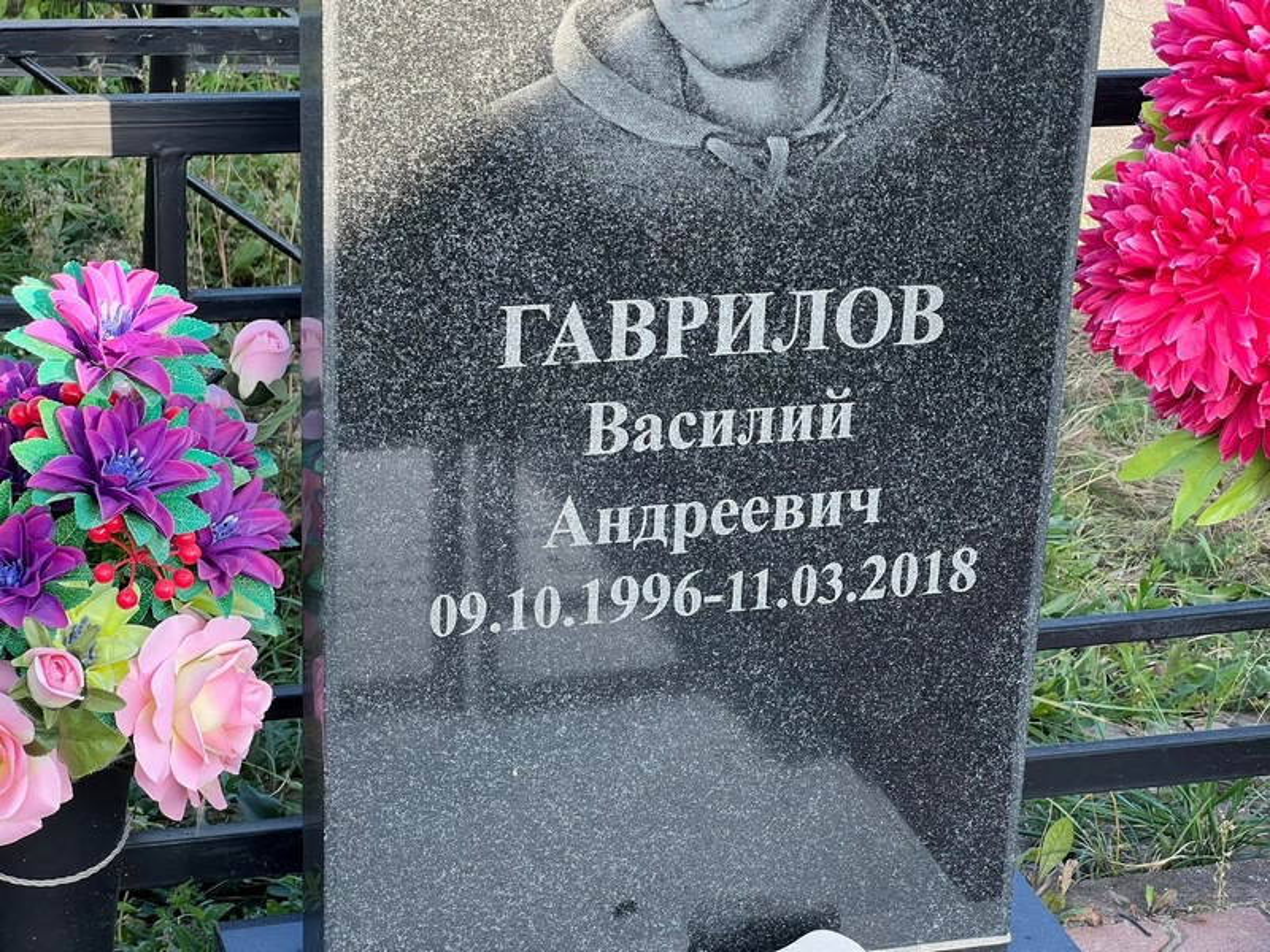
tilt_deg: -22.8
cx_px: 635
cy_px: 476
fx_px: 2825
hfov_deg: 25.3
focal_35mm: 77
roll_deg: -1.1
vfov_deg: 19.1
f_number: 2.8
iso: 40
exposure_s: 1/99
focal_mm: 9
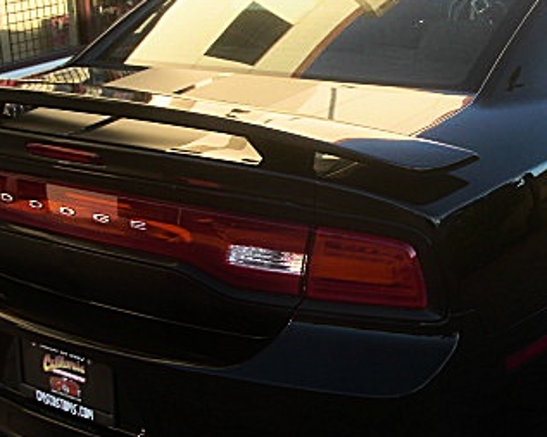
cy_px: 197
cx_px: 383
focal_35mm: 71
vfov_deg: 21.5
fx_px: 1148
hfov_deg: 26.6
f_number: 2.8
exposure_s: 1/160
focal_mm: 6.3
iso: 50
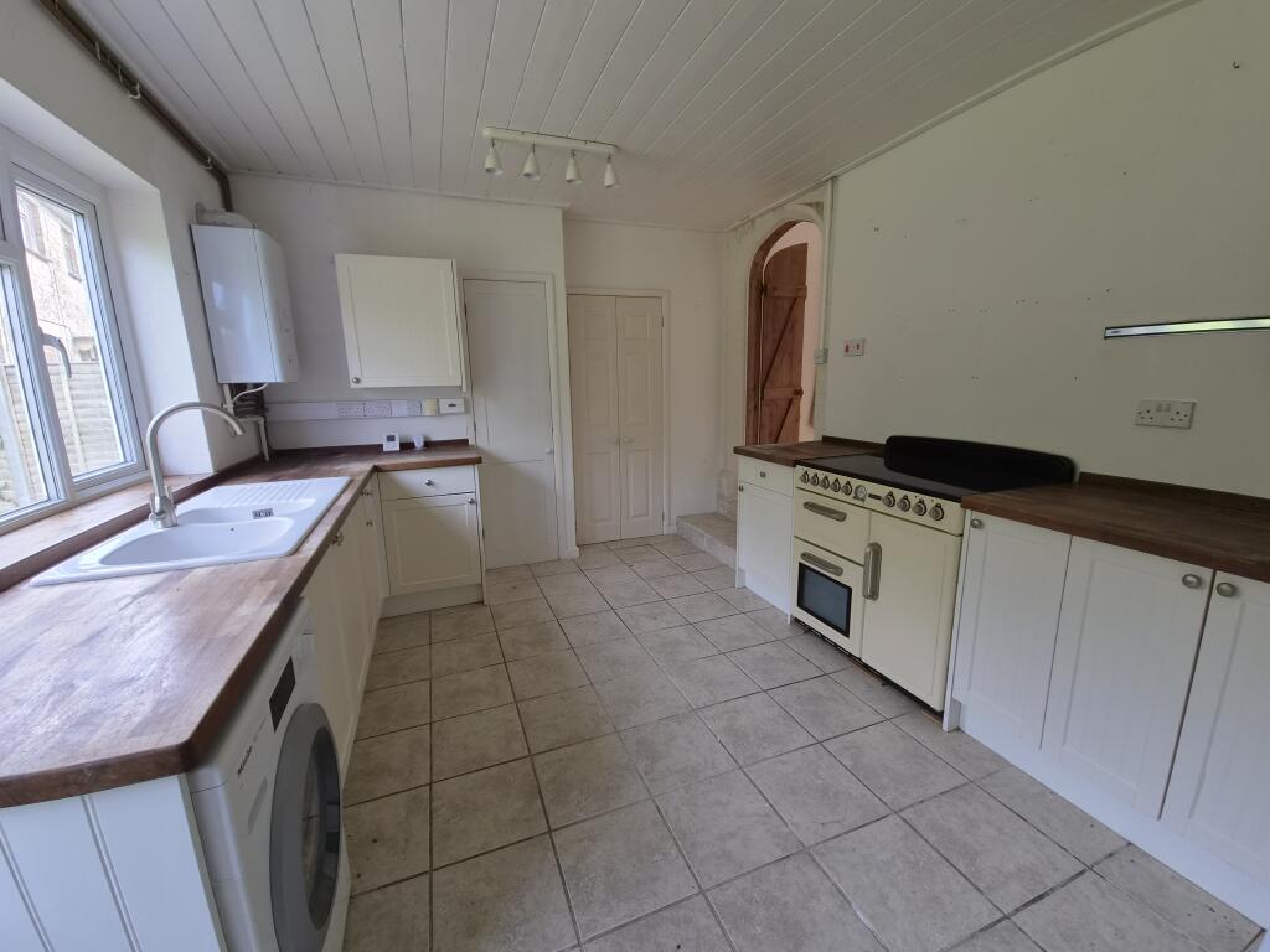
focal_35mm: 13
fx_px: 477
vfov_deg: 89.9
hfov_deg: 106.2
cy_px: 476
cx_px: 635
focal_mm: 2.2
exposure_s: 1/100
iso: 50
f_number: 2.2
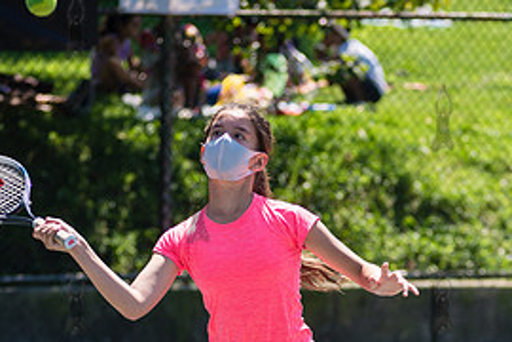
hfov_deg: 7.6
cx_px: 442
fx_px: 3825
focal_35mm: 269
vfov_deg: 5.1
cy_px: 301
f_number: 4
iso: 125
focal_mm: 125
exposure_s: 1/1000
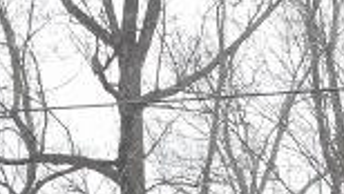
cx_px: 346
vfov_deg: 5.2
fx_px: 2018
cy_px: 629
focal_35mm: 221
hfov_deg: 9.7
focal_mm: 6.9
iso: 80
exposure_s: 1/40
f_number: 4.5
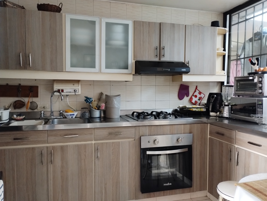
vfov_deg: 49.9
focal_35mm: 28
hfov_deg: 63.4
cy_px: 100
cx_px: 134
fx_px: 216
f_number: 1.8
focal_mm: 4.27
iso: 1875
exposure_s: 1/20
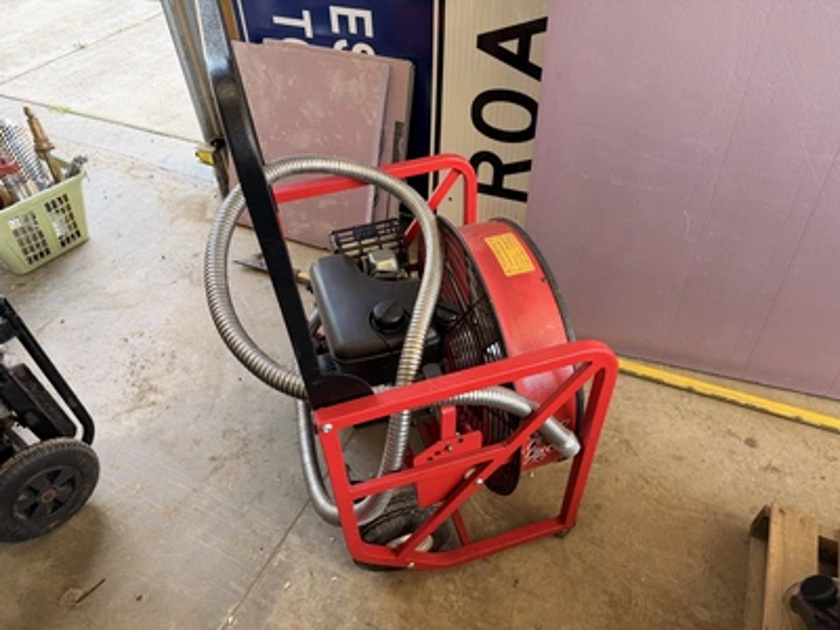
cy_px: 315
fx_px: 582
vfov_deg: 56.8
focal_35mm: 24
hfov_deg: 71.6
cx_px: 420
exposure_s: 1/121
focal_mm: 6.76
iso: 125
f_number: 1.78
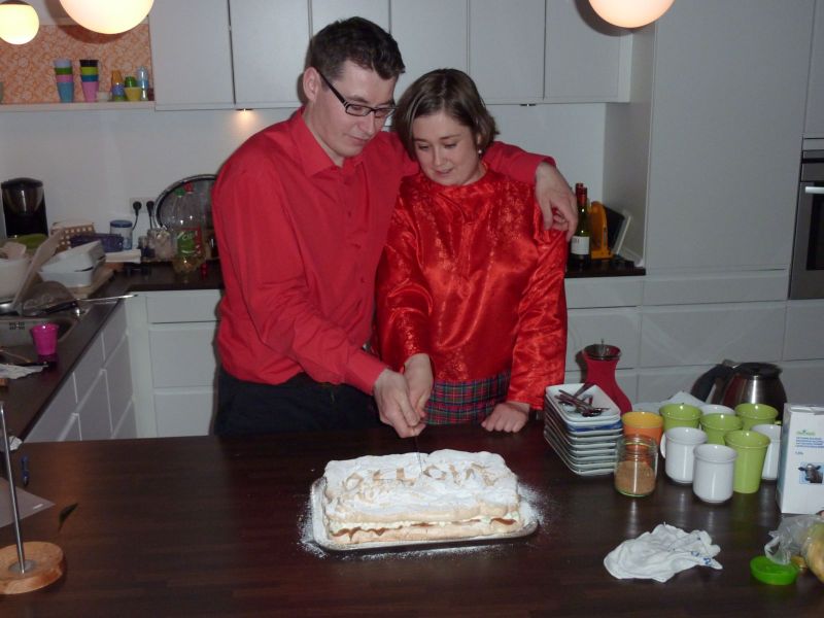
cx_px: 412
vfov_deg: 36.0
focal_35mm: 40
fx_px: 952
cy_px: 309
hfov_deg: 46.8
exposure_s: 1/125
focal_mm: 6.5
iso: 200
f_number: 3.6
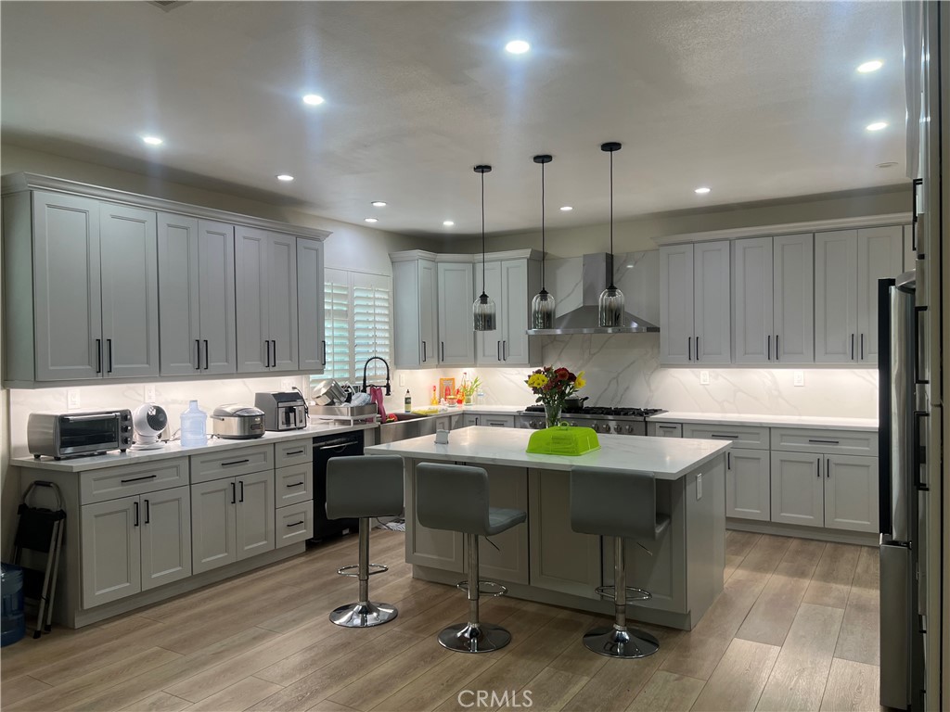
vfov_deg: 53.1
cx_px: 475
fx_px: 714
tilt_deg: -1.6
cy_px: 356
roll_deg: +0.6
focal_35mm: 26
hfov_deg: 67.3
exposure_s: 1/120
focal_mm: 5.7
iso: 80
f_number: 1.5
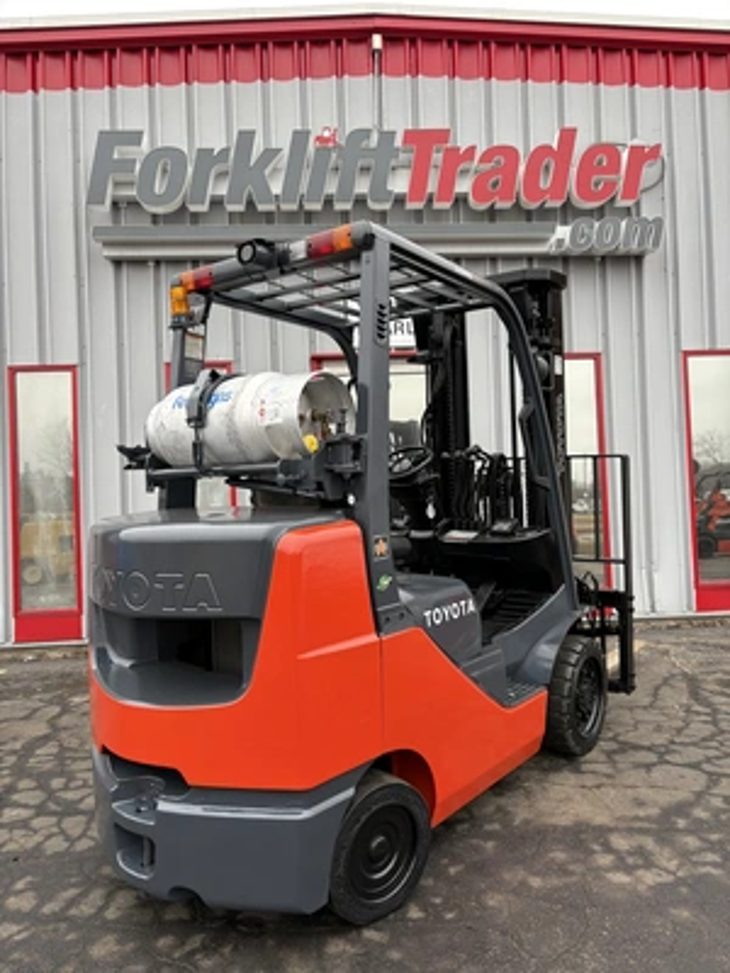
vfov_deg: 67.3
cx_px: 365
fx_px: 731
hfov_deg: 53.1
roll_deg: +2.5
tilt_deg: +2.2
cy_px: 486
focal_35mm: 26
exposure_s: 1/660
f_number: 1.6
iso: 50
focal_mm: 5.96
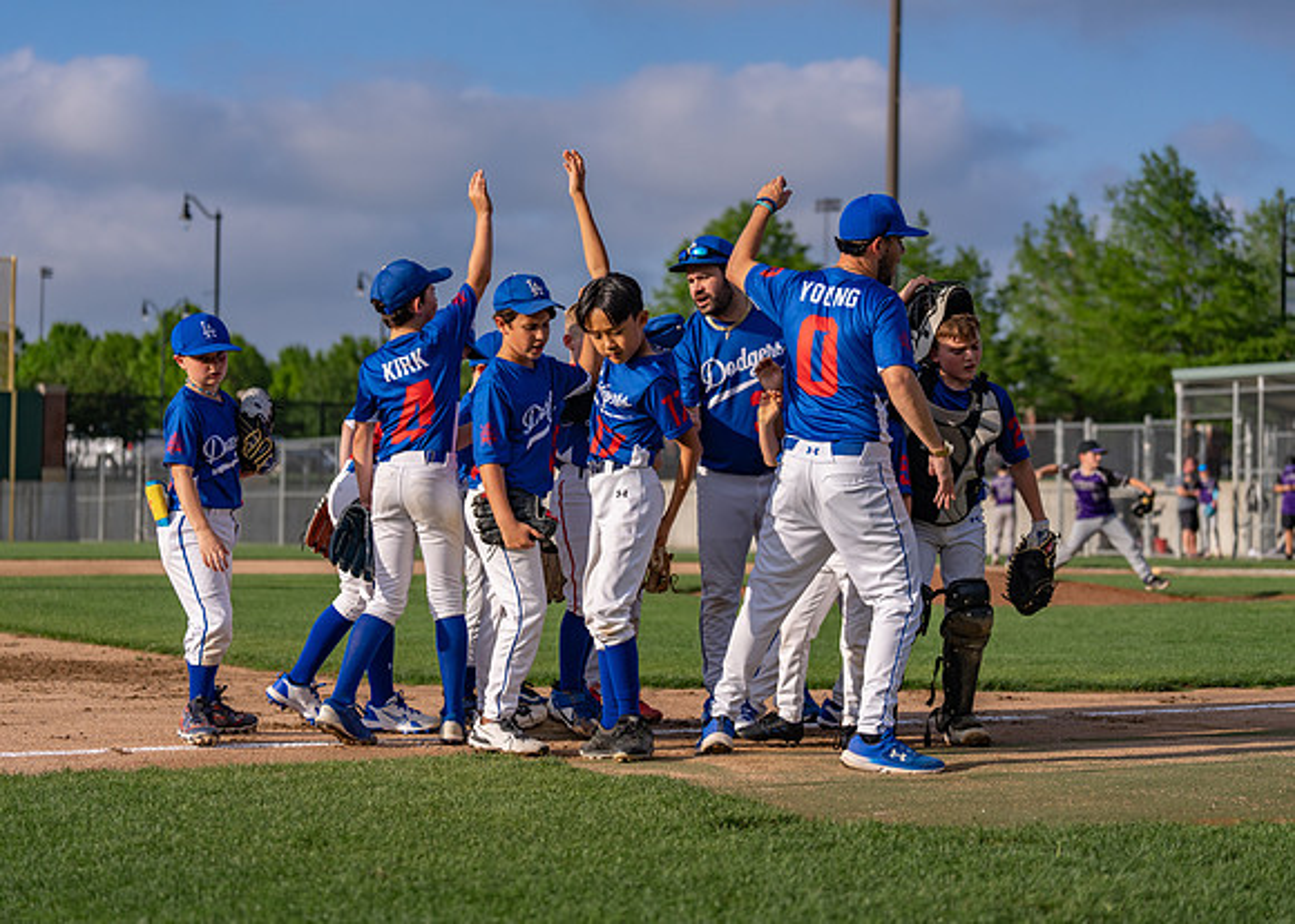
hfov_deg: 26.6
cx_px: 648
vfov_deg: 19.2
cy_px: 462
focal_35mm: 74
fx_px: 2734
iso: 250
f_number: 2.8
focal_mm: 70
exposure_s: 1/5000
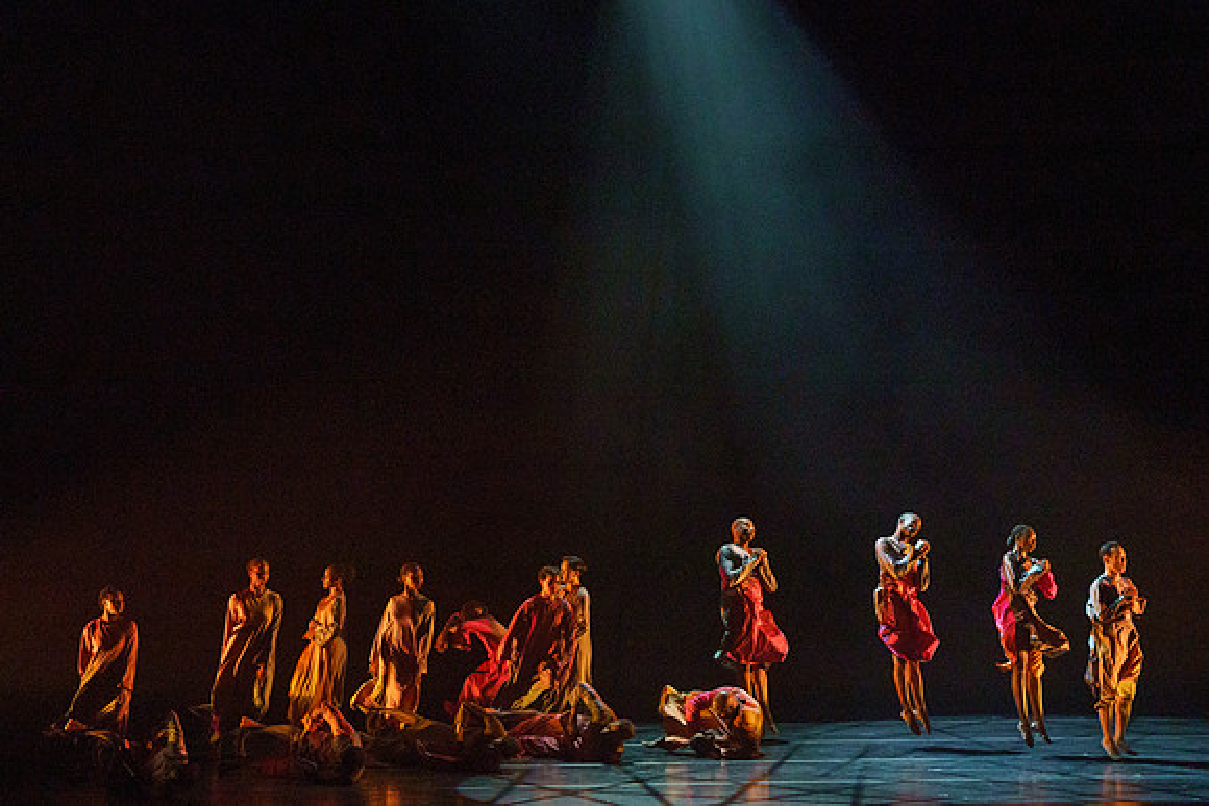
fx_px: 4268
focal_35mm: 127
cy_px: 370
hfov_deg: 16.1
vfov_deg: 10.8
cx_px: 581
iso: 6400
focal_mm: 105
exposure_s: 1/250
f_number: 5.6
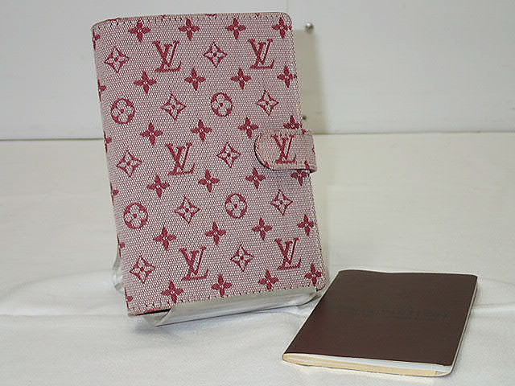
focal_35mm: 74
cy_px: 193
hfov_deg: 26.3
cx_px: 258
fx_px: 1101
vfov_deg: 19.9
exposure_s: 1/80
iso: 200
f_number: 4.2
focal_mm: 13.47
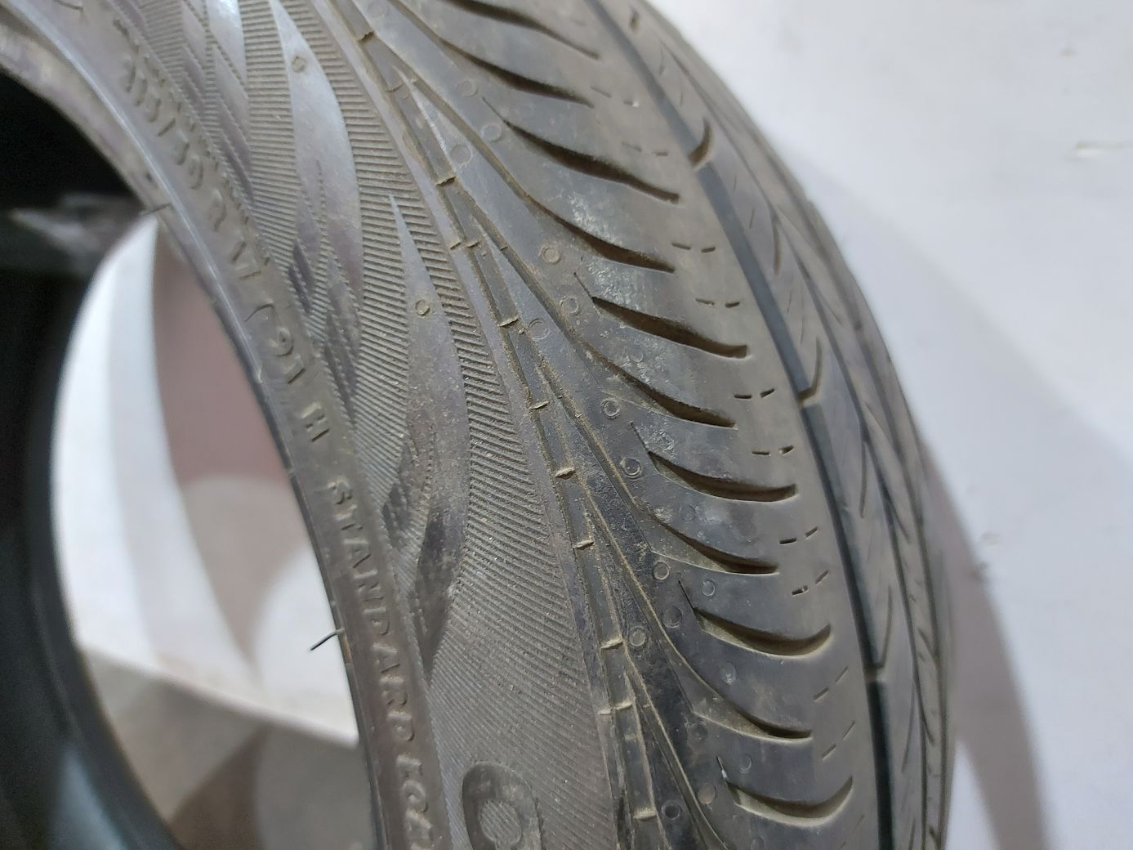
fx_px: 785
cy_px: 425
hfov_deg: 71.6
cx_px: 566
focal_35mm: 24
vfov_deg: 56.8
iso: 320
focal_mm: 5.23
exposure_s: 1/33
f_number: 1.8
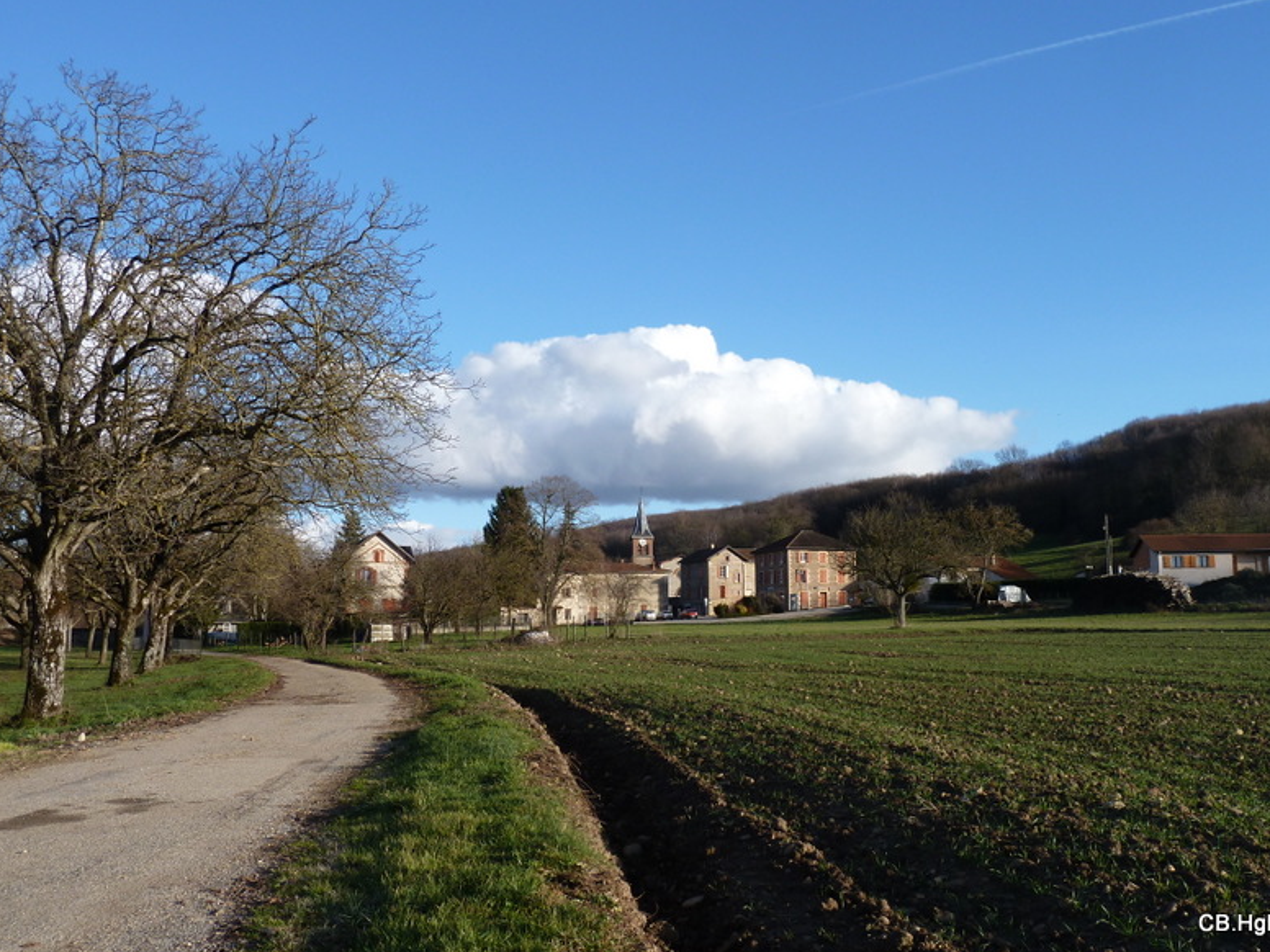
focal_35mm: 33
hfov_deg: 55.3
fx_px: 1211
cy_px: 473
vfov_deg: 42.9
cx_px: 651
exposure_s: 1/400
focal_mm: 5.3
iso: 80
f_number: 4
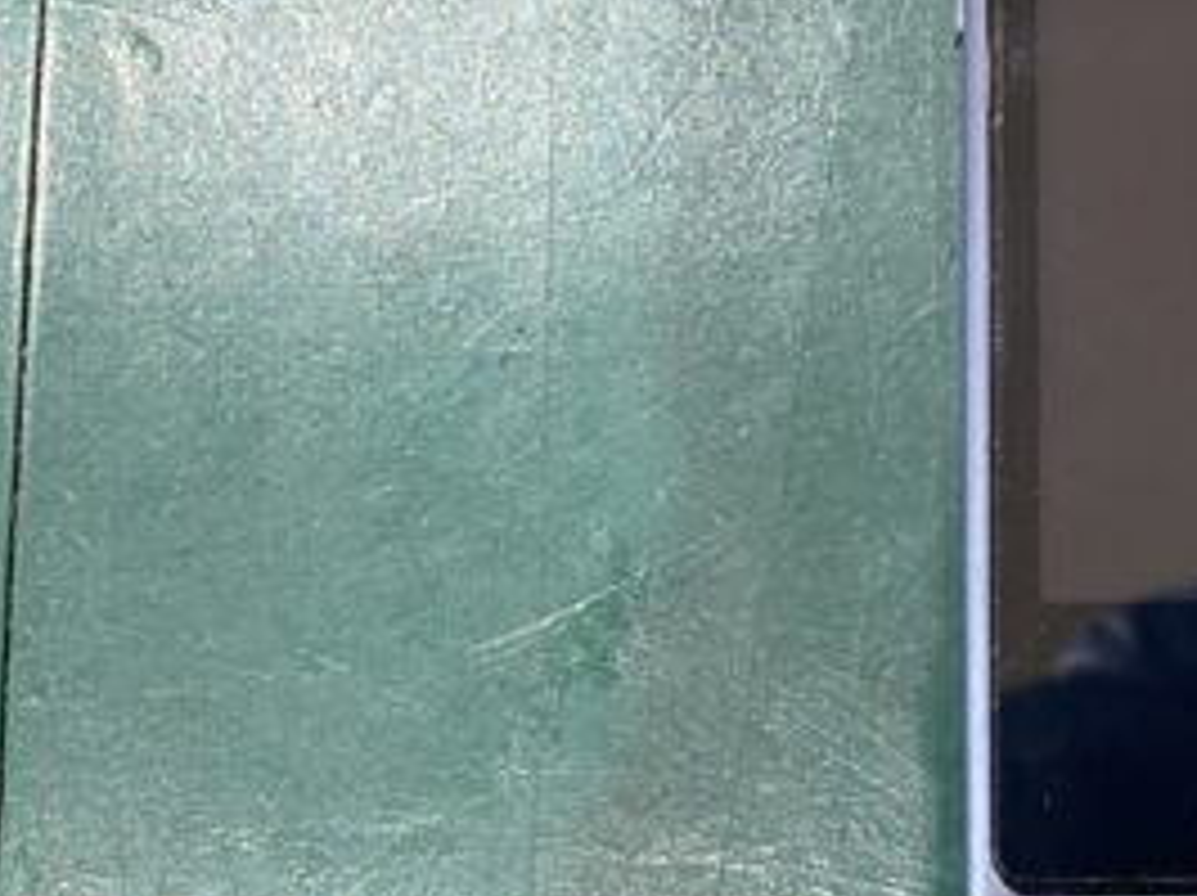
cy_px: 106
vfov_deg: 16.6
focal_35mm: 88
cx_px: 1804
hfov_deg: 19.4
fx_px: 3040
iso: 100
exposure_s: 1/50
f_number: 1.8
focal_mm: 4.25
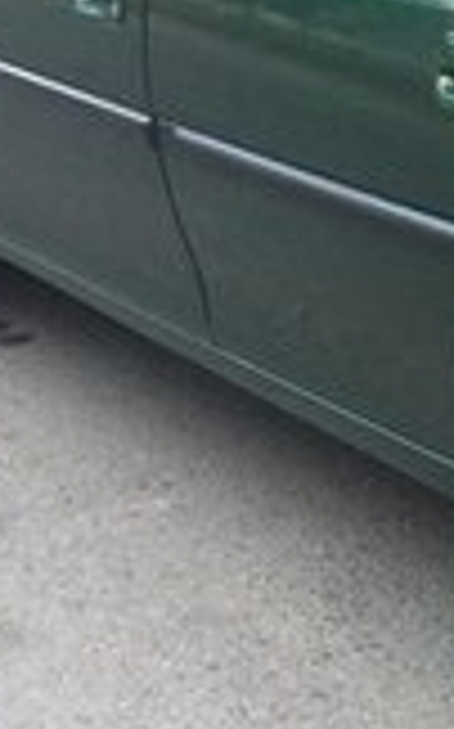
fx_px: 2479
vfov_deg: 16.7
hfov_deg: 9.4
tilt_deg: -18.5
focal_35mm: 125
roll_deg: +1.5
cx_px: 1061
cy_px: 268
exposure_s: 1/33
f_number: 2.2
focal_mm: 4.15
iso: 100
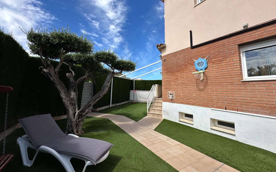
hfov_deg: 101.5
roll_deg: -1.2
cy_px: 74
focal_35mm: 15
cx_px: 138
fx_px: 113
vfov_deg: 74.4
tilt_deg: +7.8
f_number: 2.2
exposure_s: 1/1575
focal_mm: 2.22
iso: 40
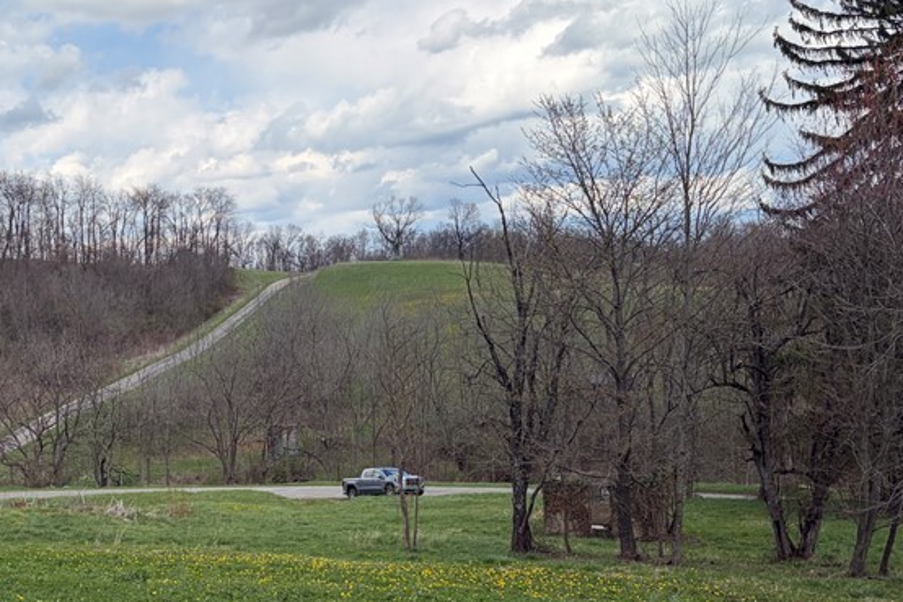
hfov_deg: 38.2
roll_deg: +4.0
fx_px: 1254
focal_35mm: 50
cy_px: 418
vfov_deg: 26.8
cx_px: 181
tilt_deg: -5.4
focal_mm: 5.96
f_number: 1.6
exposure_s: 1/3448
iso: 50
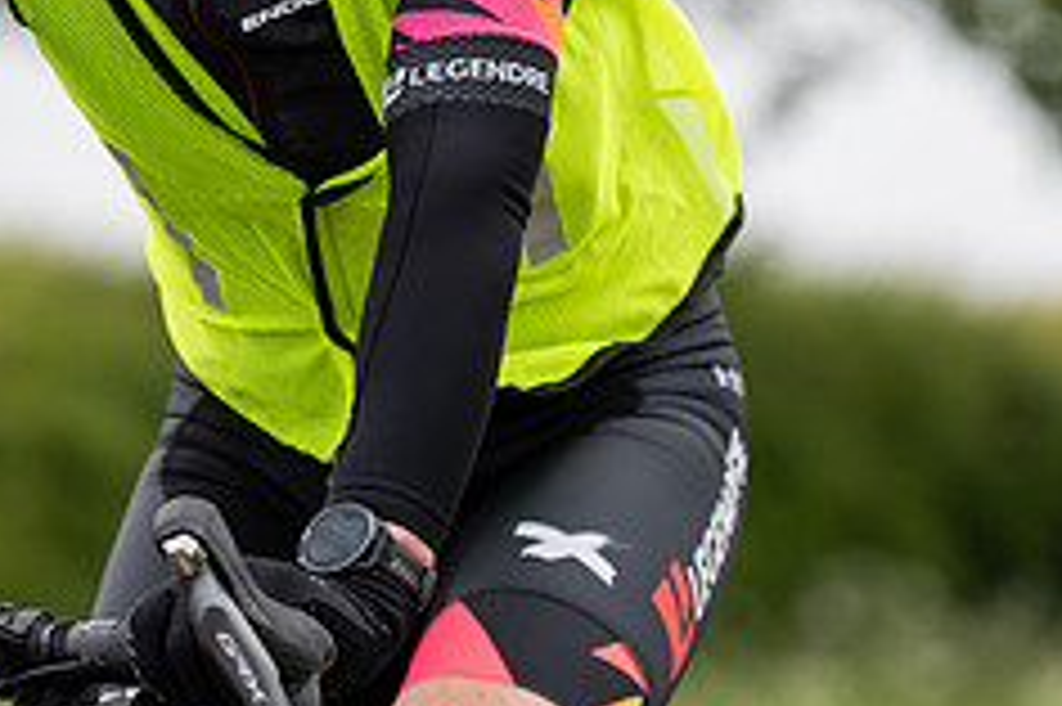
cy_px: -56
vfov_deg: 4.0
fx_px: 10082
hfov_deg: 6.0
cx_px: 112
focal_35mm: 342
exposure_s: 1/1250
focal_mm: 139
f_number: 3.2
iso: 200
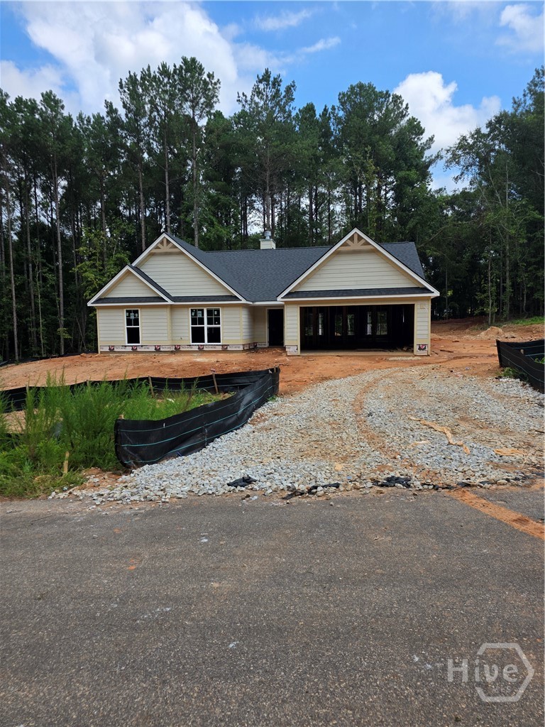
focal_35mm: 23
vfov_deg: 73.9
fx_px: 483
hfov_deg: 58.9
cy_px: 364
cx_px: 272
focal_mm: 6.3
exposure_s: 1/5017
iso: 80
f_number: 1.7
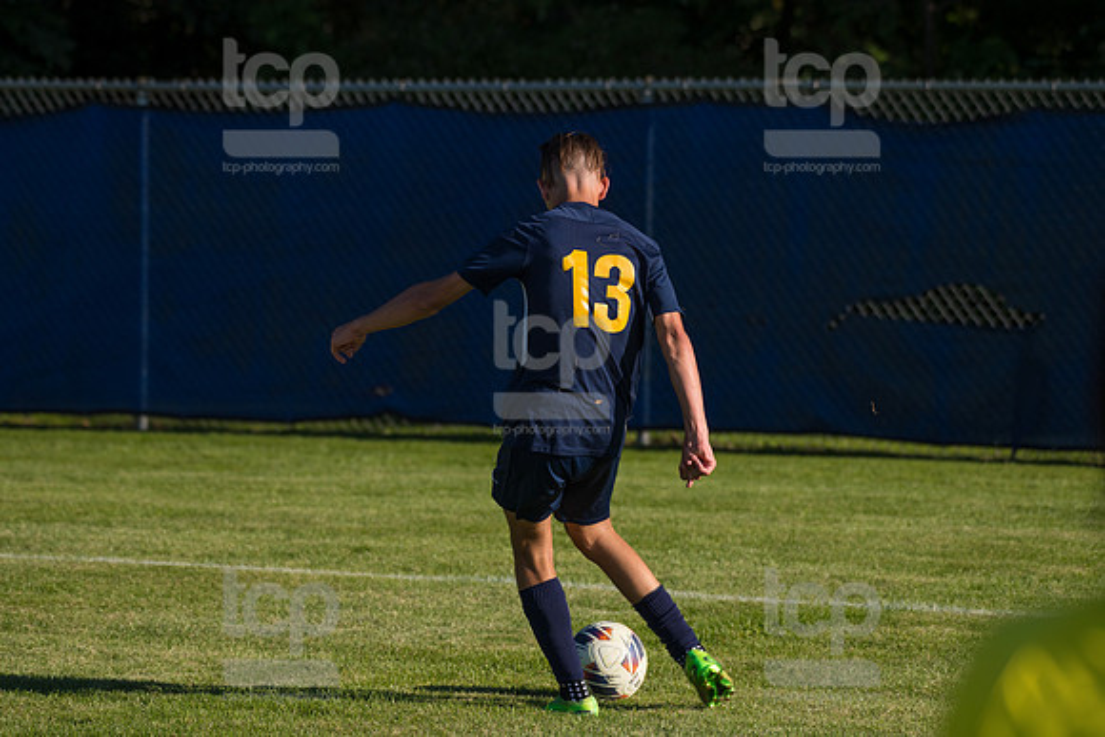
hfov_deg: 10.3
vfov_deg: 6.9
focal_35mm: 200
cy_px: 368
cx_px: 552
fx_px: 6140
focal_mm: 200
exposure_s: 1/2000
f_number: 5.6
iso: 320
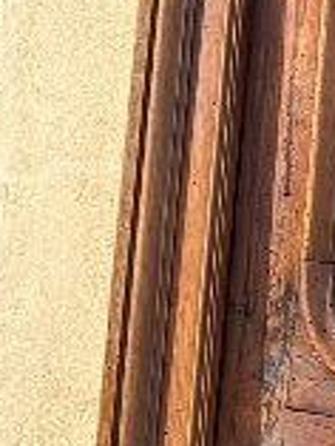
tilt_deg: +14.2
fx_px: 2564
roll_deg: -1.5
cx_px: 1147
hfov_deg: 6.5
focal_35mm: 199
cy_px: 122
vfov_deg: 9.9
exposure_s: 1/1175
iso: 50
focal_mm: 5.96
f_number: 1.6
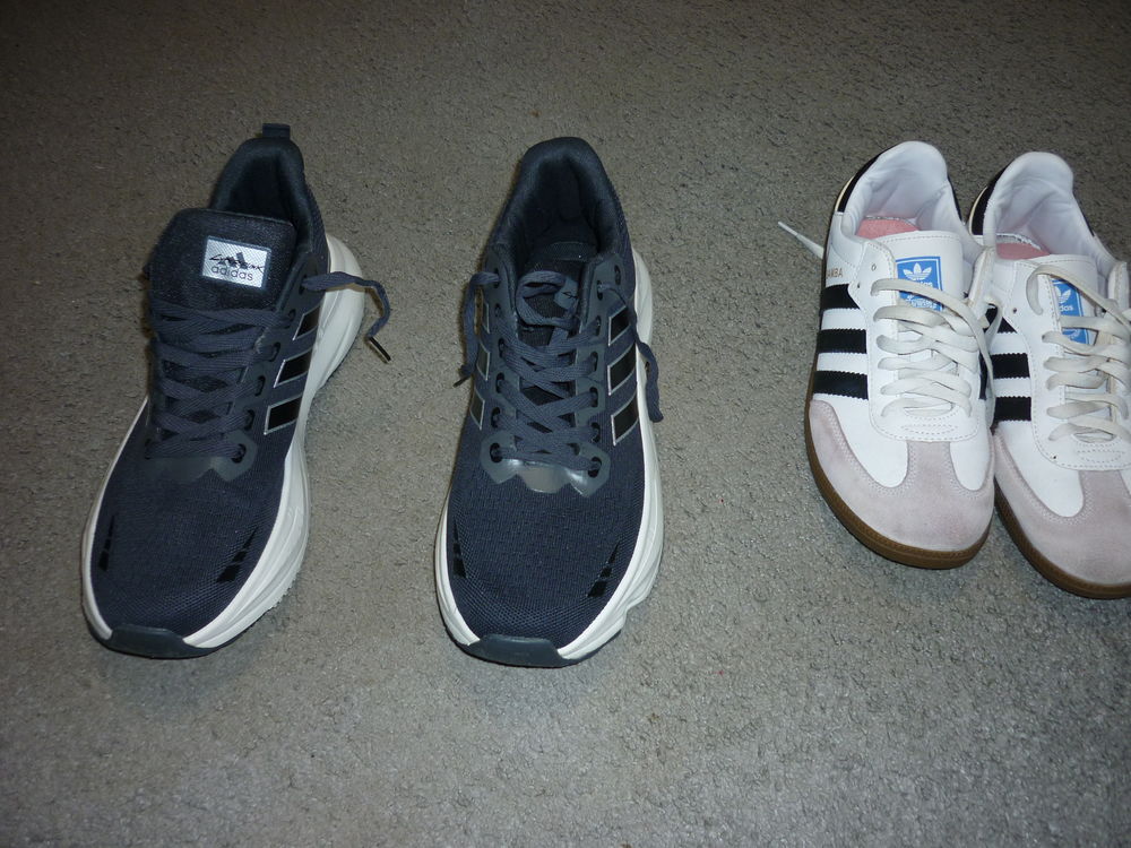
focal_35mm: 33
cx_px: 566
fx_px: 1078
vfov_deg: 42.9
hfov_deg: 55.4
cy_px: 424
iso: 100
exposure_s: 1/30
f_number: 2.8
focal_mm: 5.5
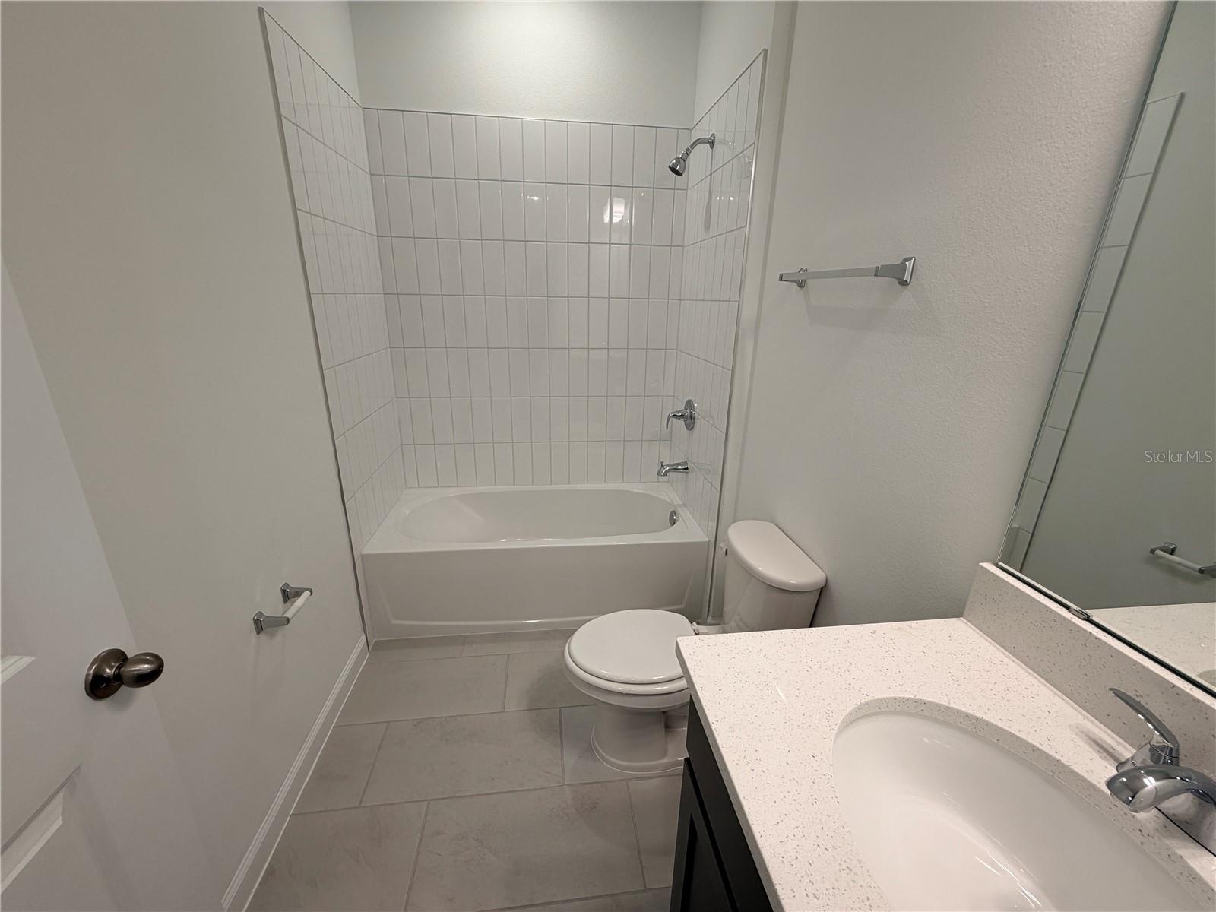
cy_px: 456
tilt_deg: -18.5
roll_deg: -1.6
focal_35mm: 14
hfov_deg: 102.1
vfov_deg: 85.7
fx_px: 492
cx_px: 608
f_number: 2.2
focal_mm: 2.22
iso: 100
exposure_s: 1/120
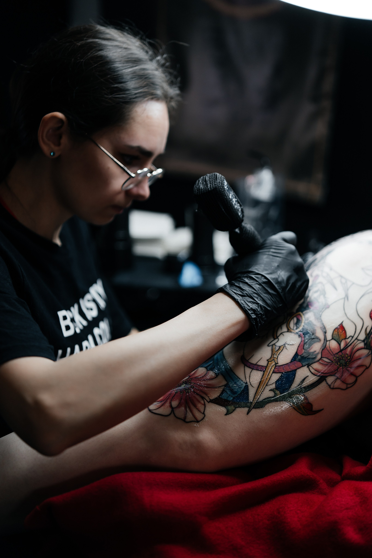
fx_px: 697
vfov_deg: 43.6
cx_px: 186
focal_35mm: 45
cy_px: 279
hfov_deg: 29.9
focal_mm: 45
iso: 500
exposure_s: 1/640
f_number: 1.8
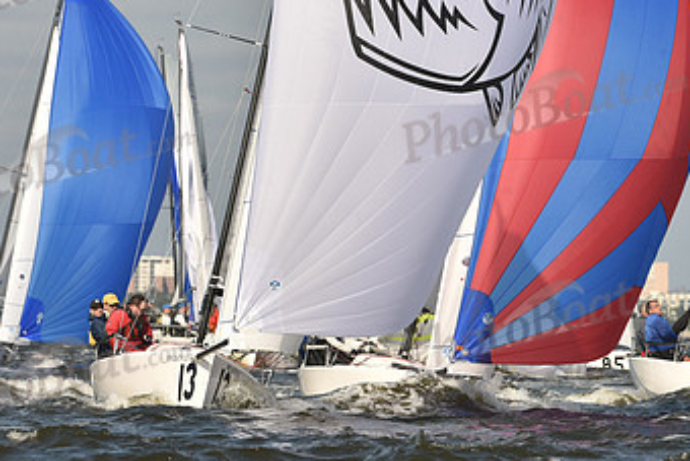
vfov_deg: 2.4
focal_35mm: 580
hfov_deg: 3.6
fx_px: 11121
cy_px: 245
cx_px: 298
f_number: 8
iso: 250
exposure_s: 1/1250
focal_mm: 340
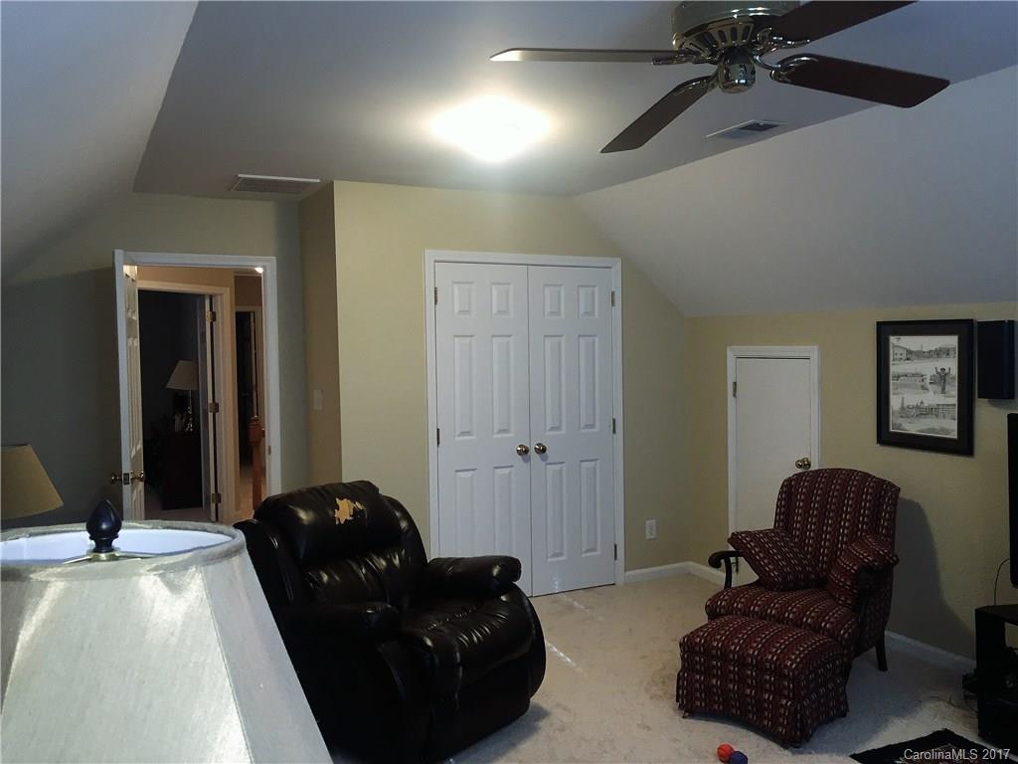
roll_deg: +0.8
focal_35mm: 29
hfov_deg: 61.7
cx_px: 509
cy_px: 382
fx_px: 853
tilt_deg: -3.3
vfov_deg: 48.2
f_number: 2.2
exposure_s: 1/30
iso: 100
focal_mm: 4.15
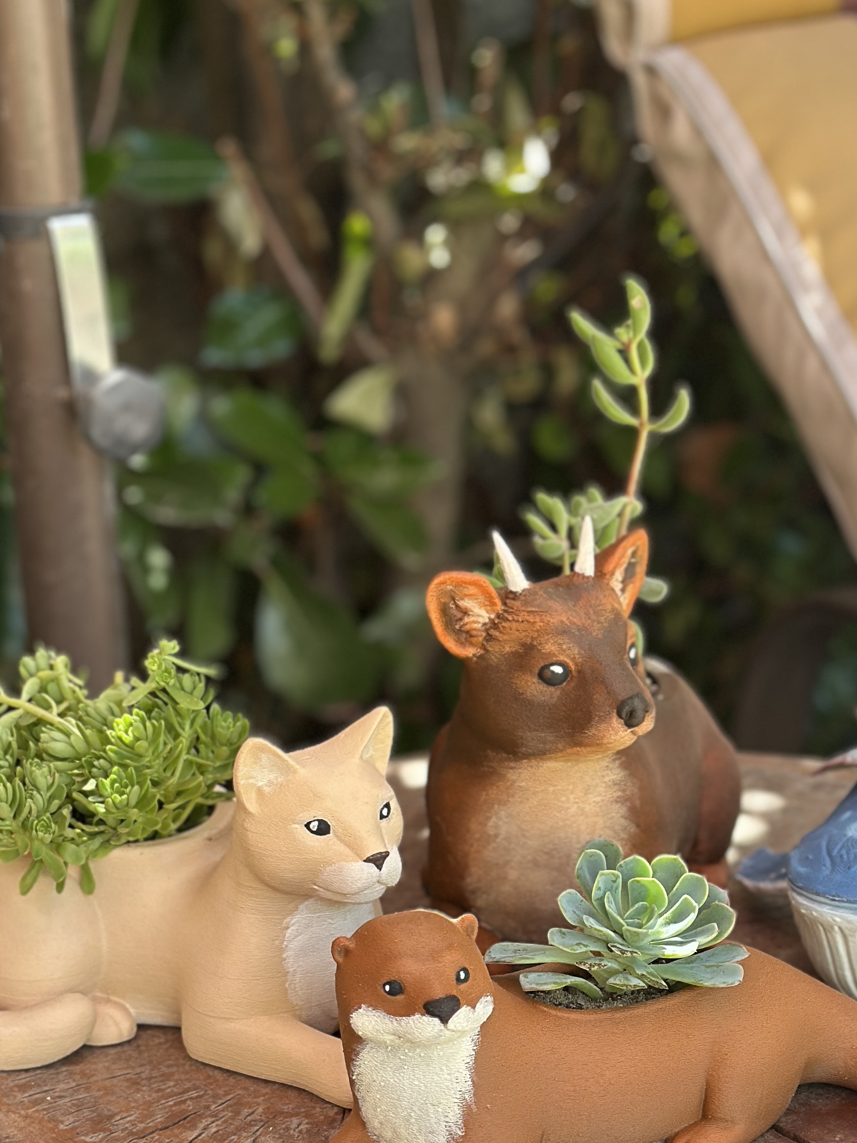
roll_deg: +2.0
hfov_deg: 17.5
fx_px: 2773
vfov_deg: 23.1
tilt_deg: -21.0
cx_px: 565
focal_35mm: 84
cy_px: 826
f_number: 1.78
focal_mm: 6.86
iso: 80
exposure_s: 1/273
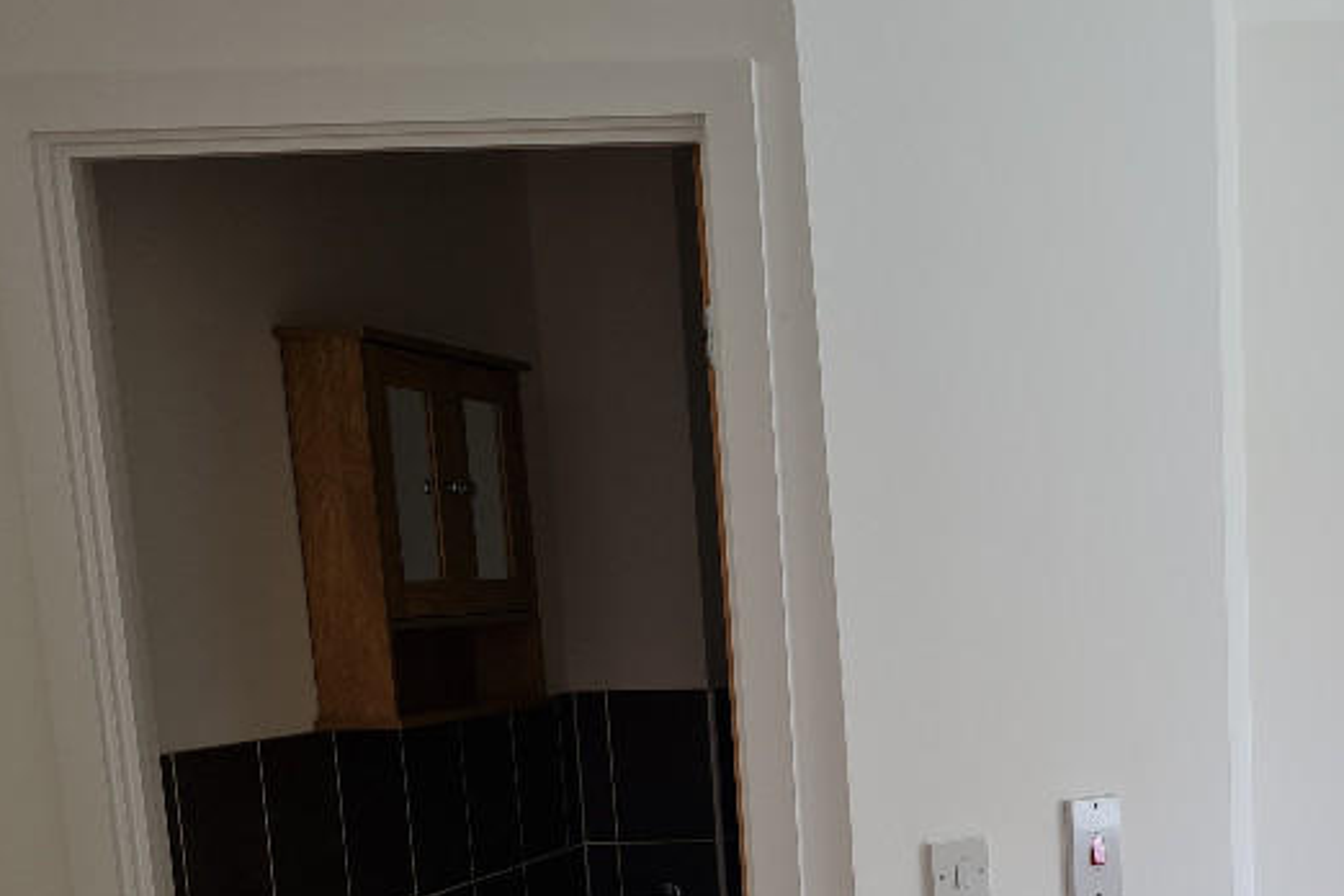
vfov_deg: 24.5
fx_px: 1979
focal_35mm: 53
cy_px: 865
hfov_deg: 35.0
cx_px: 1249
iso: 50
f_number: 1.8
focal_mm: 5.4
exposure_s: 1/159
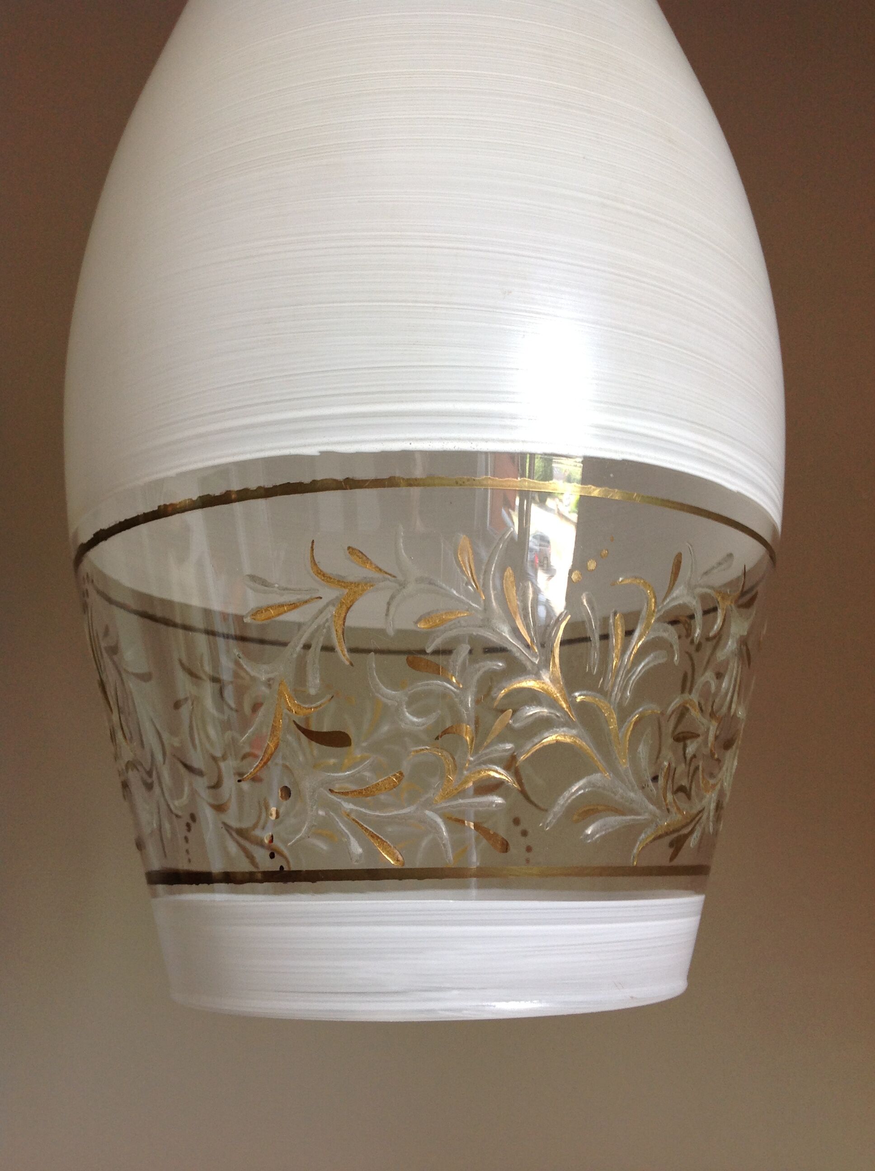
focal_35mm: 35
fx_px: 1183
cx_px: 438
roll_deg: -0.5
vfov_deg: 52.7
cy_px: 586
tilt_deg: +15.2
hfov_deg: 40.6
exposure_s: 1/24
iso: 64
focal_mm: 4.28
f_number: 2.4
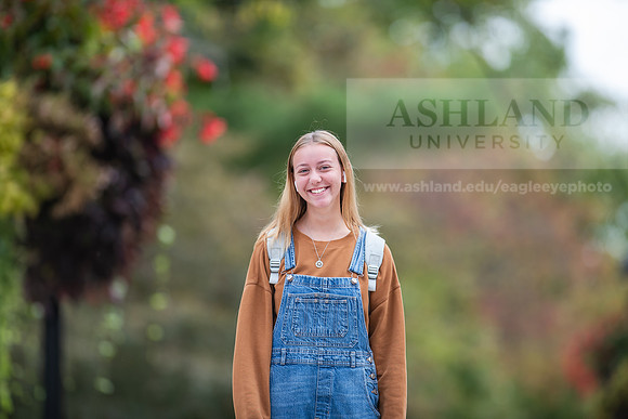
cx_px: 314
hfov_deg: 6.9
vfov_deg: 4.6
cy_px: 210
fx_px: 5234
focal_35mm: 300
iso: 125
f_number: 3.2
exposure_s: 1/400
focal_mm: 300
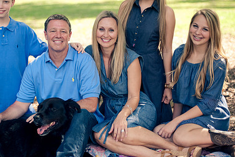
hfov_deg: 26.2
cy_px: 68
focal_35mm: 77
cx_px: 90
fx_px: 503
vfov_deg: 17.7
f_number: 1.8
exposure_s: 1/1000
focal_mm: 50
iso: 200
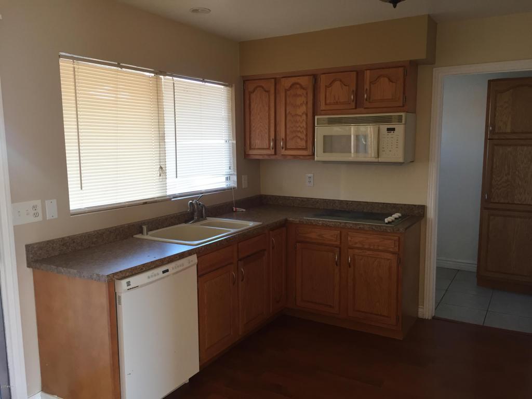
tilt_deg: -7.0
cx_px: 266
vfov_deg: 48.2
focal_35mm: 29
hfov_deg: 61.7
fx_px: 446
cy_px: 200
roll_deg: +0.4
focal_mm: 4.15
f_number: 2.2
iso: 32
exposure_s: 1/30
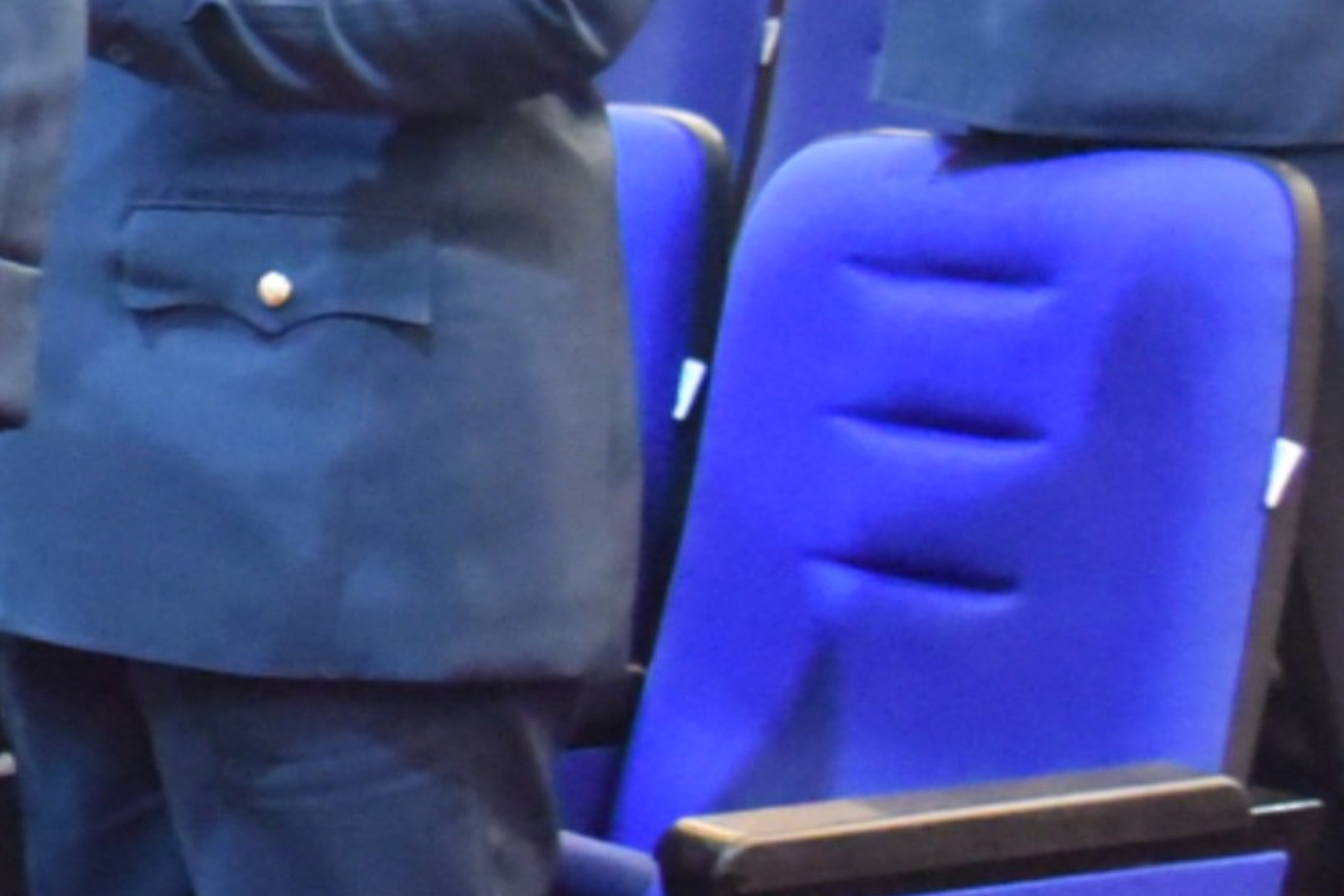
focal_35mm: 302
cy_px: 234
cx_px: -1234
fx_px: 11274
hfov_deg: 6.6
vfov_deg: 4.5
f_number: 4
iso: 12800
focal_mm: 55
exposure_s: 1/60
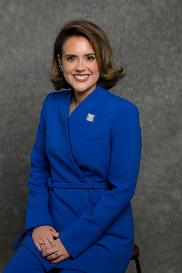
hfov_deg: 16.1
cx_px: 91
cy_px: 136
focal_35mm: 85
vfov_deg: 23.9
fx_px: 645
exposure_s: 1/200
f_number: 5
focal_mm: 85
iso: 125
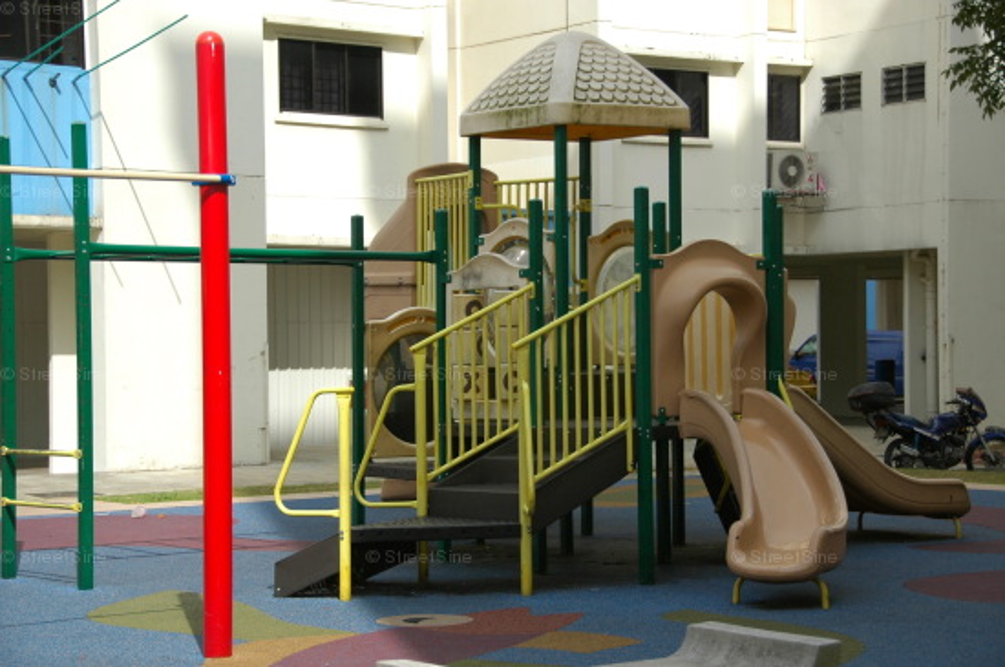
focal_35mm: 82
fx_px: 2300
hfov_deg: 24.7
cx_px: 502
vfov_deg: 16.5
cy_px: 334
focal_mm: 55
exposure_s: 1/1000
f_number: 4.8
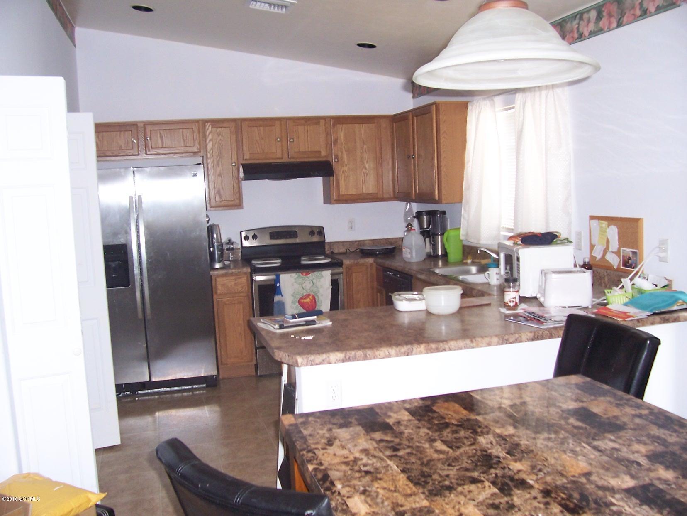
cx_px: 344
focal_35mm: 34
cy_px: 258
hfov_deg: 54.0
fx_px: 675
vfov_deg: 41.8
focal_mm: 5.6
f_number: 2.7
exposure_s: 1/60
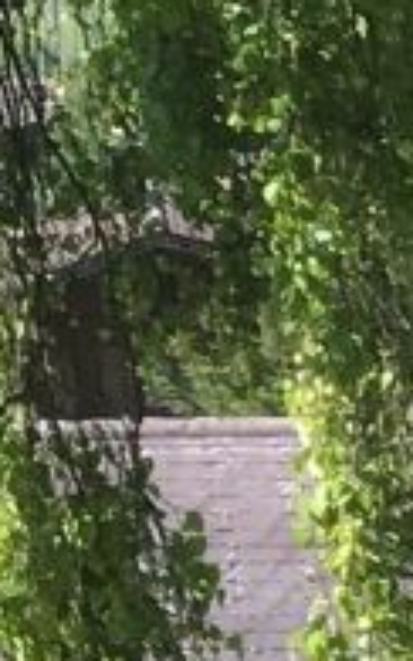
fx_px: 5813
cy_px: 475
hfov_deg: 3.2
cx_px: 3284
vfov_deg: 6.5
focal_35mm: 323
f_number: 2.2
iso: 25
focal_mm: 4.15
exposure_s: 1/538
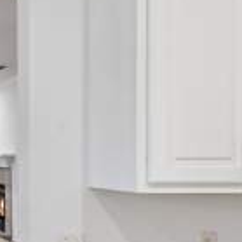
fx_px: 395
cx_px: -145
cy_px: 171
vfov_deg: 33.6
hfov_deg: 24.3
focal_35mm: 50
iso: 250
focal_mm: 17
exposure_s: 1/10
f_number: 8
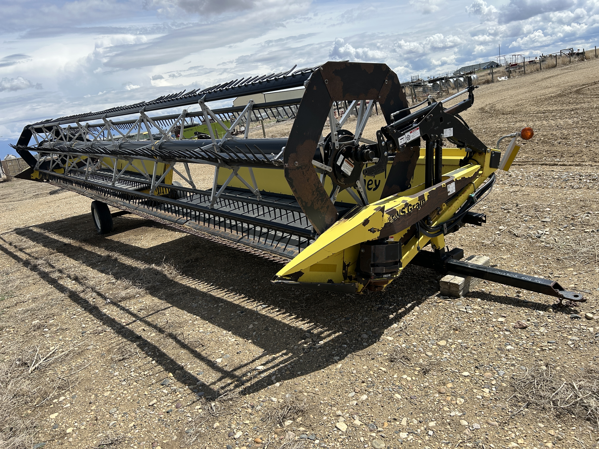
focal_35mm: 26
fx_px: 450
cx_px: 300
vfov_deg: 53.1
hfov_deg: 67.3
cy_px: 224
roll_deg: +9.3
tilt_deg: -13.5
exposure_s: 1/4444
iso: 50
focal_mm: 5.7
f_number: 1.5
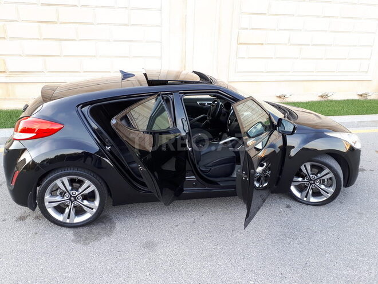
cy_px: 142
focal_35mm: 27
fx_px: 295
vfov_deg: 51.4
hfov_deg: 65.3
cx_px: 189
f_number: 1.9
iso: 80
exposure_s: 1/100
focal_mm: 3.6
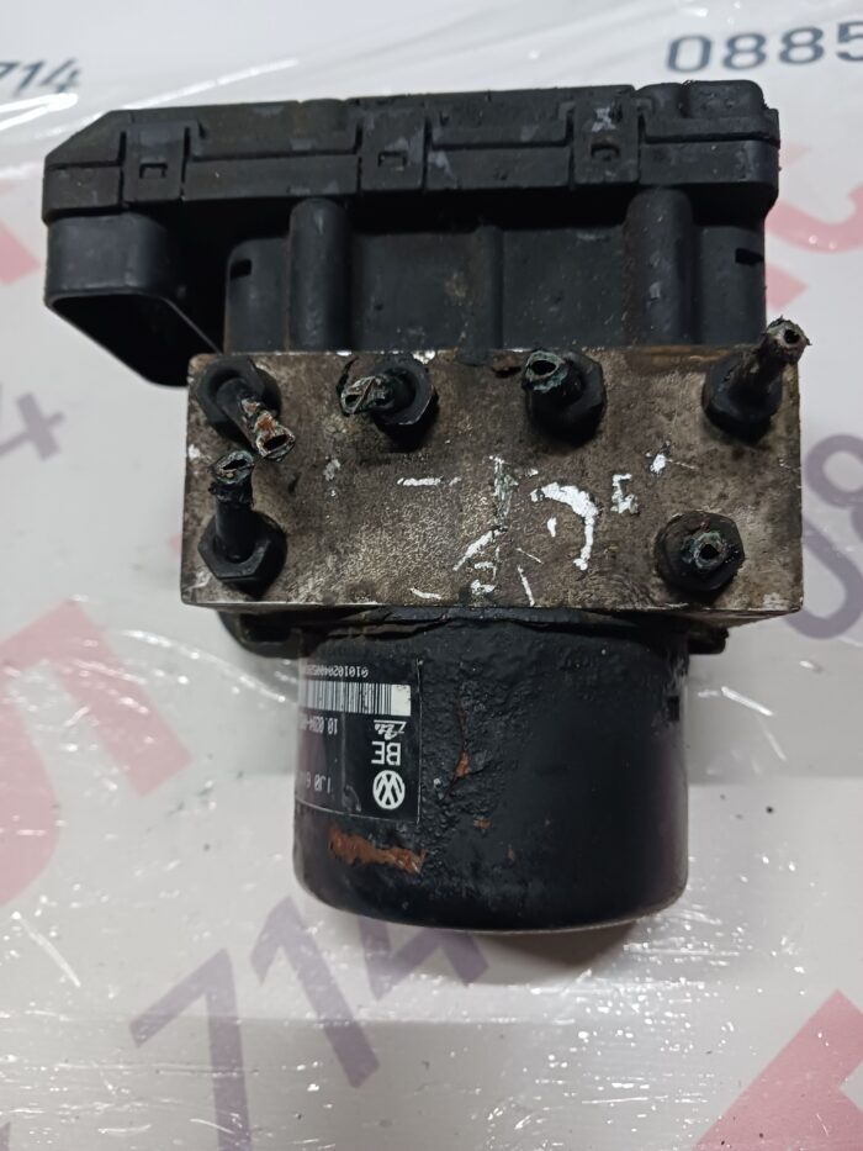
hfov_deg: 51.4
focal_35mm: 27
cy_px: 576
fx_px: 897
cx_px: 432
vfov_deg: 65.3
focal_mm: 4
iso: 400
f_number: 1.8
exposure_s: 1/25
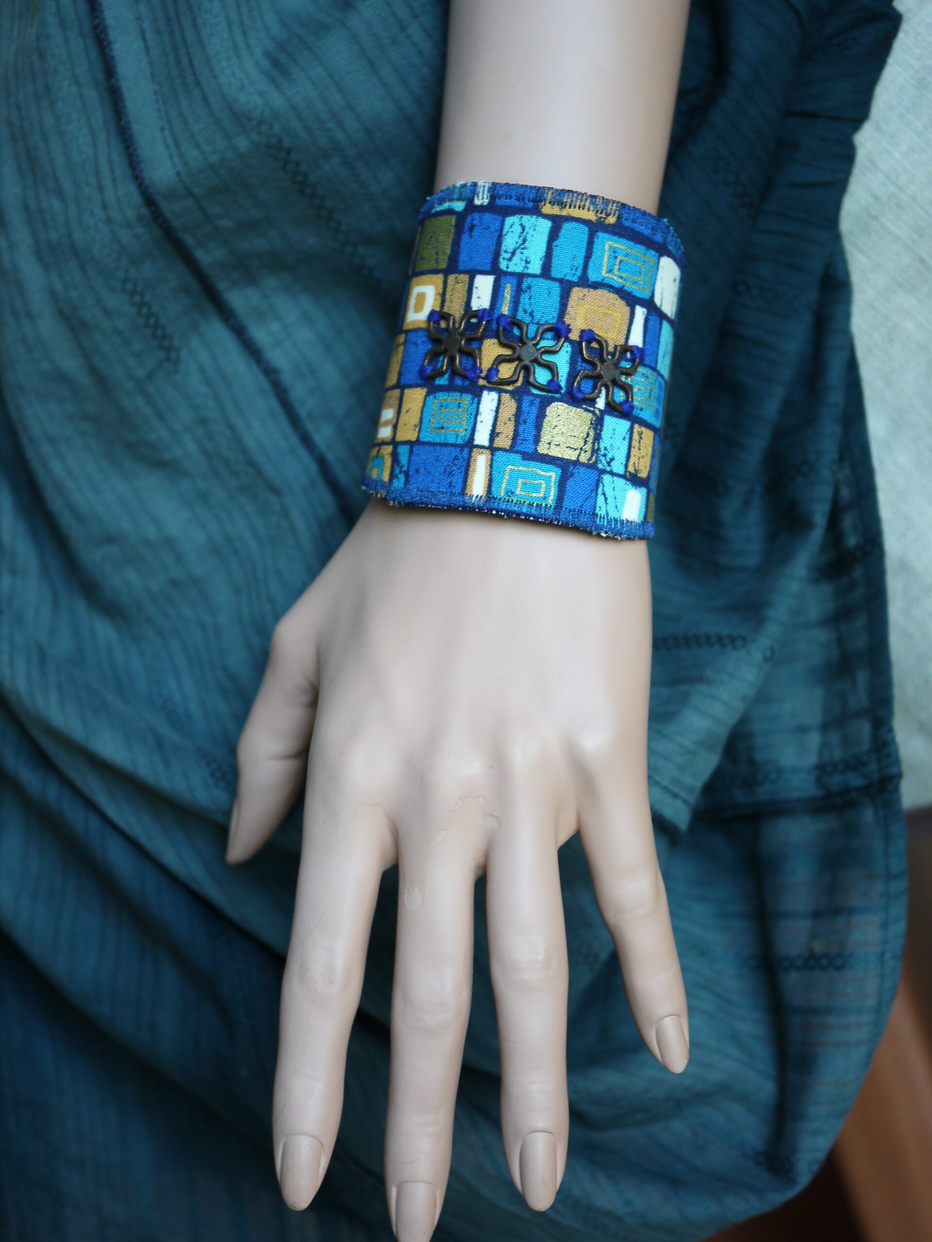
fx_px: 2154
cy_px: 621
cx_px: 466
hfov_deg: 24.4
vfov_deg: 32.2
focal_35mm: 60
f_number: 2.8
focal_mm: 30
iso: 400
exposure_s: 1/60
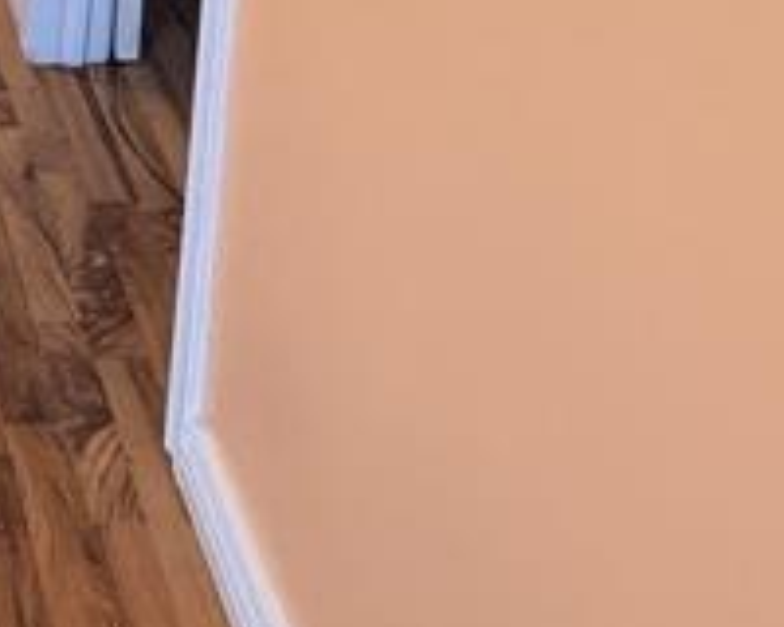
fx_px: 1624
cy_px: -474
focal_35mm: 70
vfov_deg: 17.9
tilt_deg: -11.1
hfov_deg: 23.8
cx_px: -243
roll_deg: -0.7
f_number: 2.2
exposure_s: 1/60
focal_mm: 2.22
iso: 200
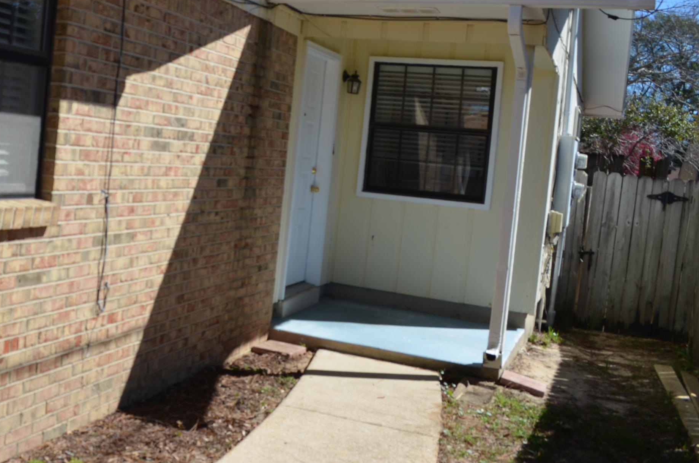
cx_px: 163
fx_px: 852
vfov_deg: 30.1
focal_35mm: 44
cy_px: 147
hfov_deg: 43.0
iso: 100
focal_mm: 18
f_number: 8
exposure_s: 1/250
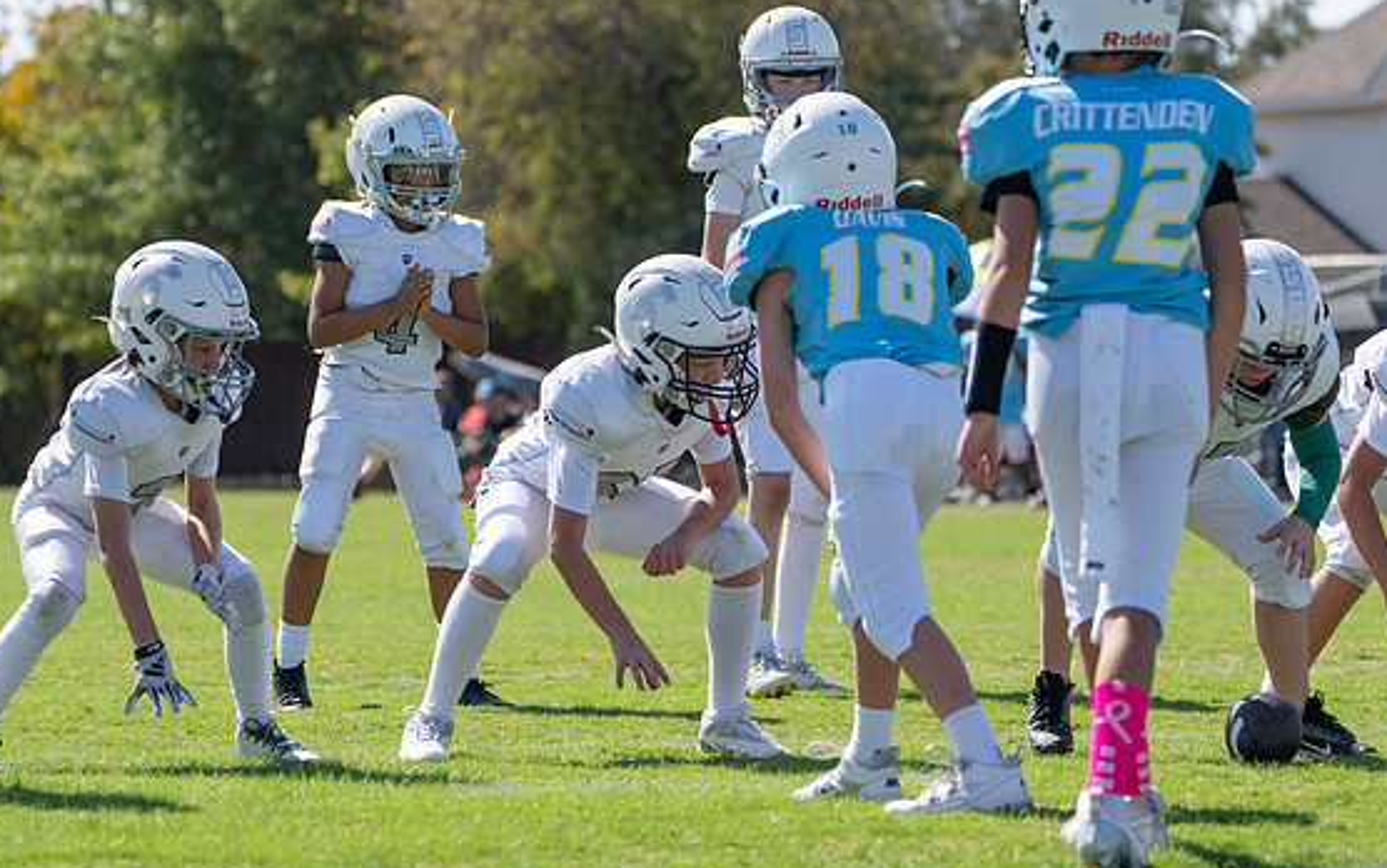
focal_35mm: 230
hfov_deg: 9.1
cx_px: 600
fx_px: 8698
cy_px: 494
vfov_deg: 5.7
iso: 160
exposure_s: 1/1000
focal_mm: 187
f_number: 5.6
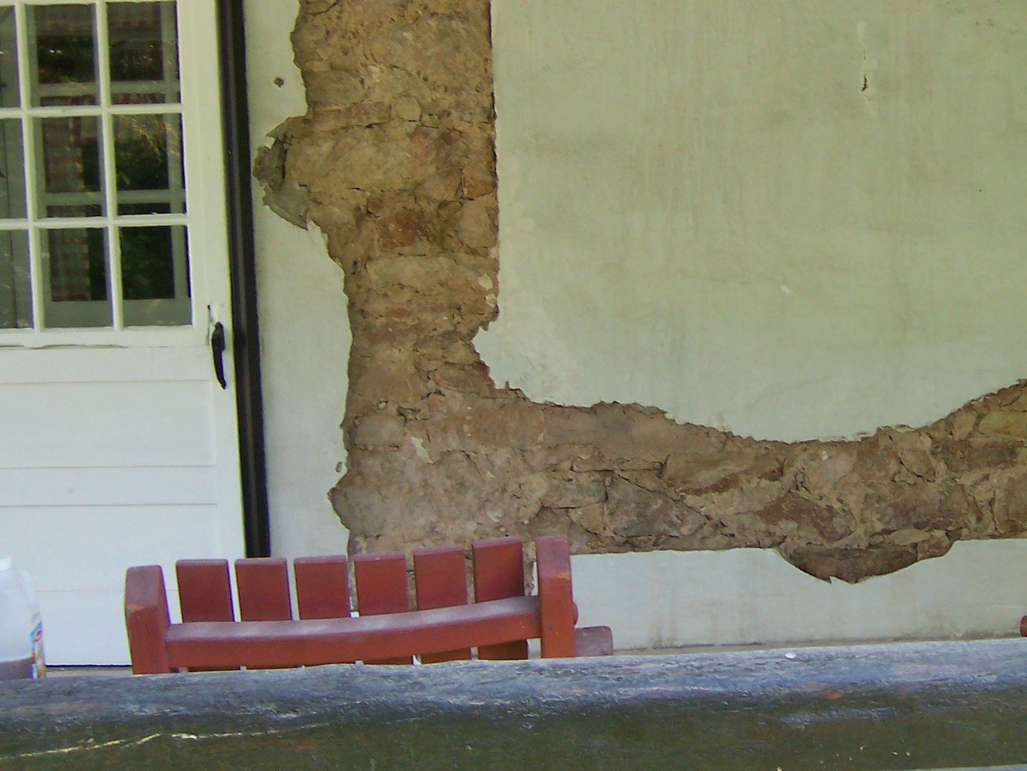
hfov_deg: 36.0
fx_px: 1543
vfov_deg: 28.0
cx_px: 766
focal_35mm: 52
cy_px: 326
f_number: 3.4
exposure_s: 1/90
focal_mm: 5.5
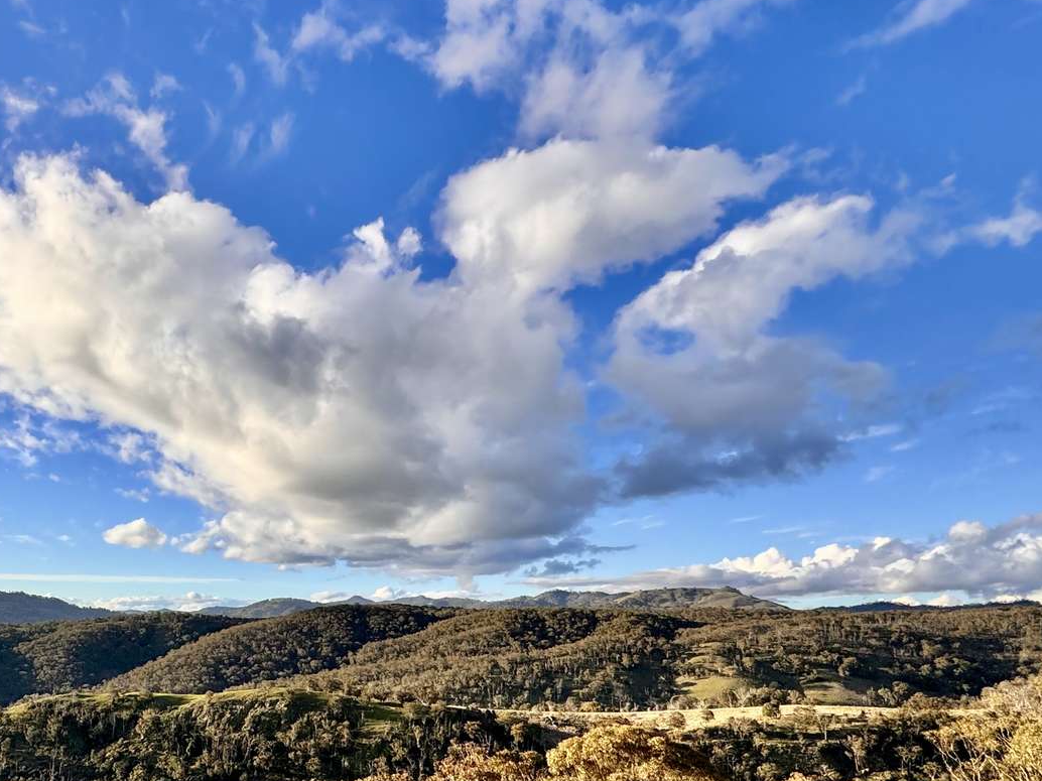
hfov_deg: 63.4
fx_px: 782
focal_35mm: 26
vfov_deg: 52.7
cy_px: 469
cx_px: 262
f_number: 2.2
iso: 50
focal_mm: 2.22
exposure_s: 1/1976
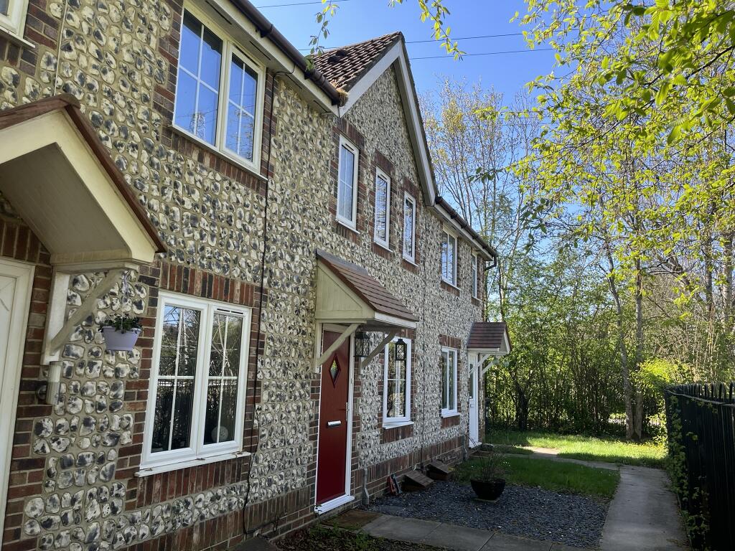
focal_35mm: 26
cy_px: 276
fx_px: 552
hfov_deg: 67.3
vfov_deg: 53.1
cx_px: 368
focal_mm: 5.1
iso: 50
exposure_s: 1/696
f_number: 1.6
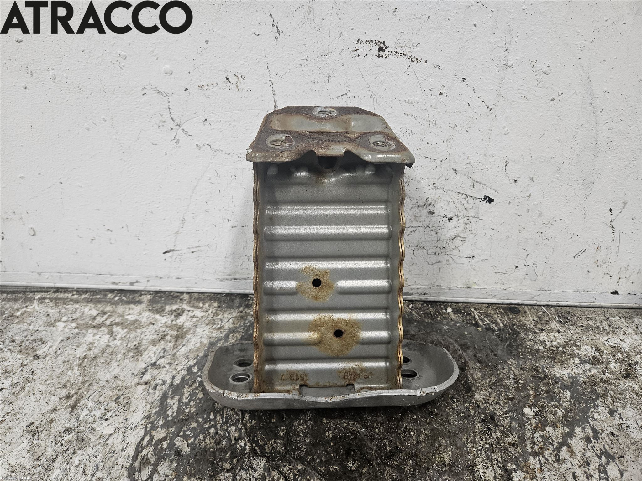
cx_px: 321
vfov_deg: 58.9
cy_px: 240
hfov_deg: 73.9
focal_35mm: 23
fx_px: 427
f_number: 1.8
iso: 250
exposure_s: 1/100
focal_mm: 5.4
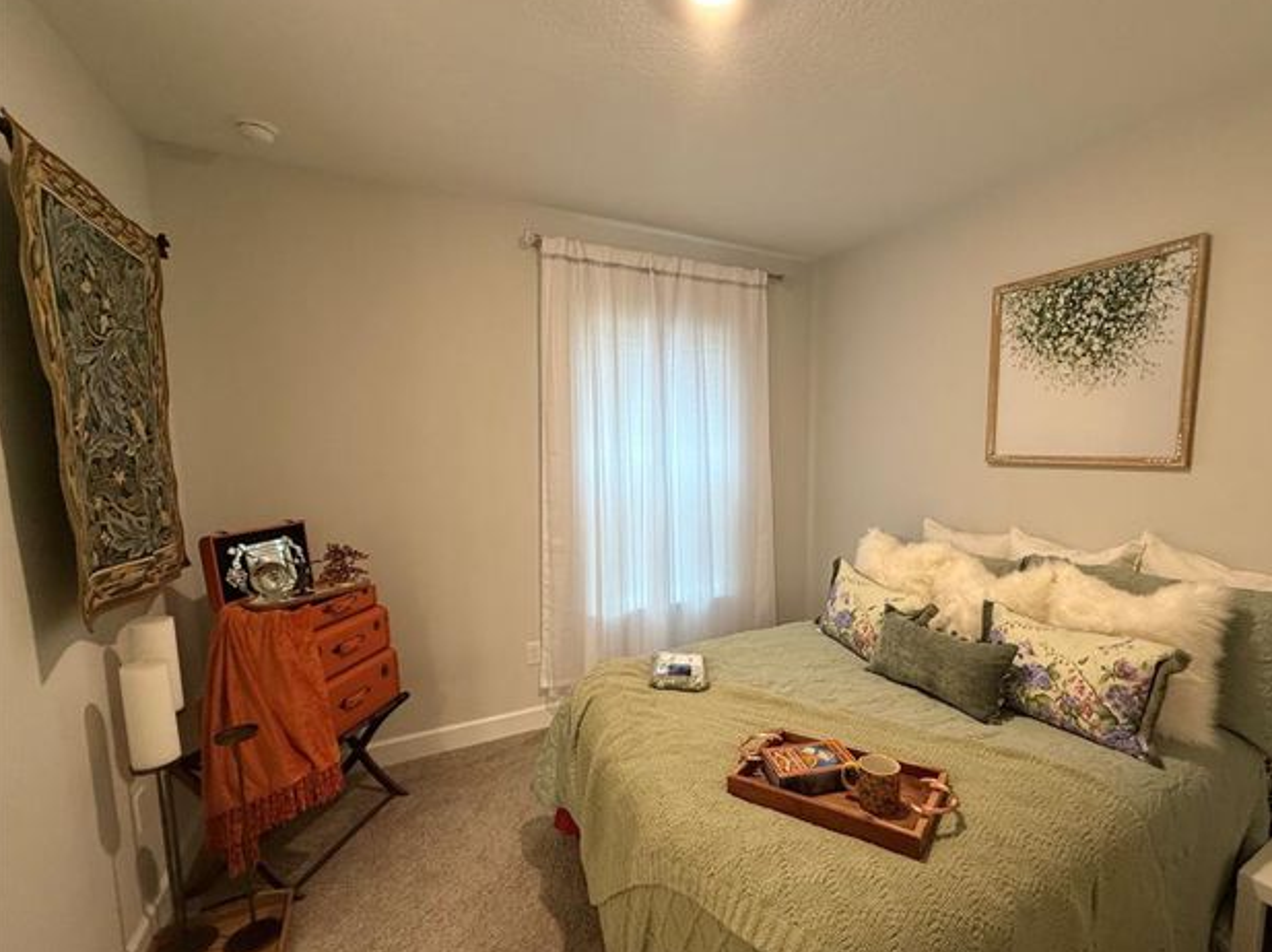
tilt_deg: -7.4
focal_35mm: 16
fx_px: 588
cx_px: 721
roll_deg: +0.3
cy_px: 515
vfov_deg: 77.9
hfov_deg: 94.0
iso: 250
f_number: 2.2
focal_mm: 2.22
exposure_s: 1/60
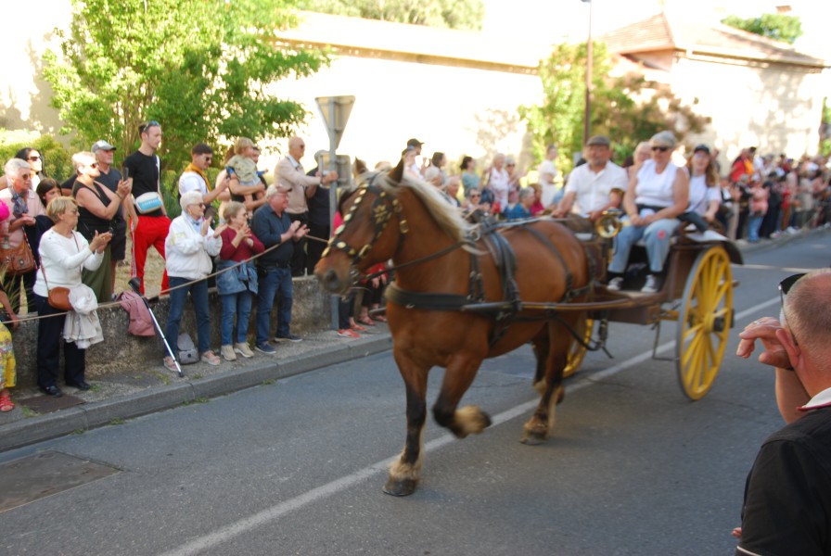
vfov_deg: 37.0
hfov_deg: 53.1
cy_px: 278
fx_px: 832
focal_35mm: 36
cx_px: 416
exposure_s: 1/125
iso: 140
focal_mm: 24
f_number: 4
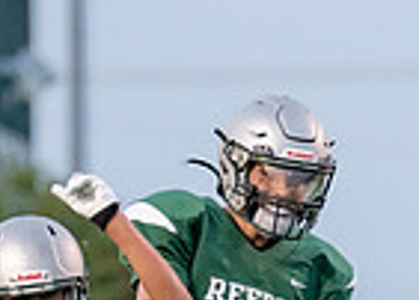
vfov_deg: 1.0
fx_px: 17939
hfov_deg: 1.3
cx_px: 299
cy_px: 431
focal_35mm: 1506
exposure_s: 1/1000
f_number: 2.8
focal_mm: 200
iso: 800
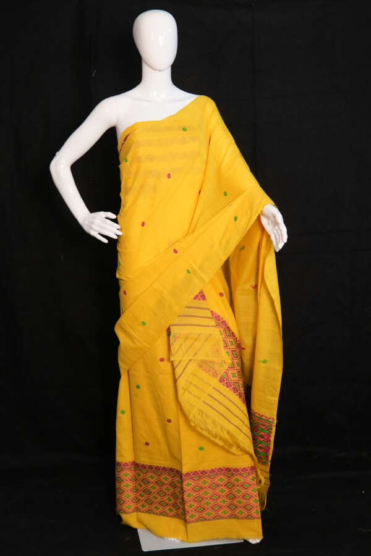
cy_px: 278
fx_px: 696
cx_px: 186
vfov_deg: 43.6
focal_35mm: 45
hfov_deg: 29.9
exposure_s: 1/160
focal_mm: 30
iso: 800
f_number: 2.8
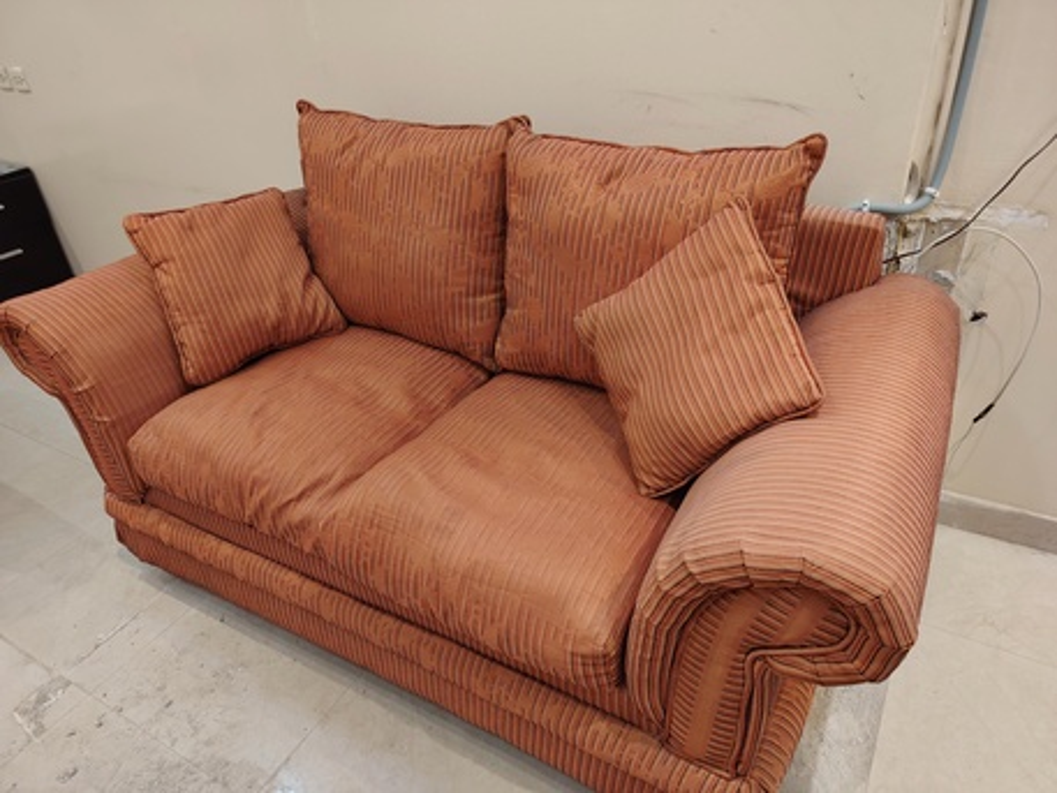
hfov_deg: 71.6
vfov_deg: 56.8
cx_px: 528
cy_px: 396
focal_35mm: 24
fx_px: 733
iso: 981
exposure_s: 1/25
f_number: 1.75
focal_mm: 5.25
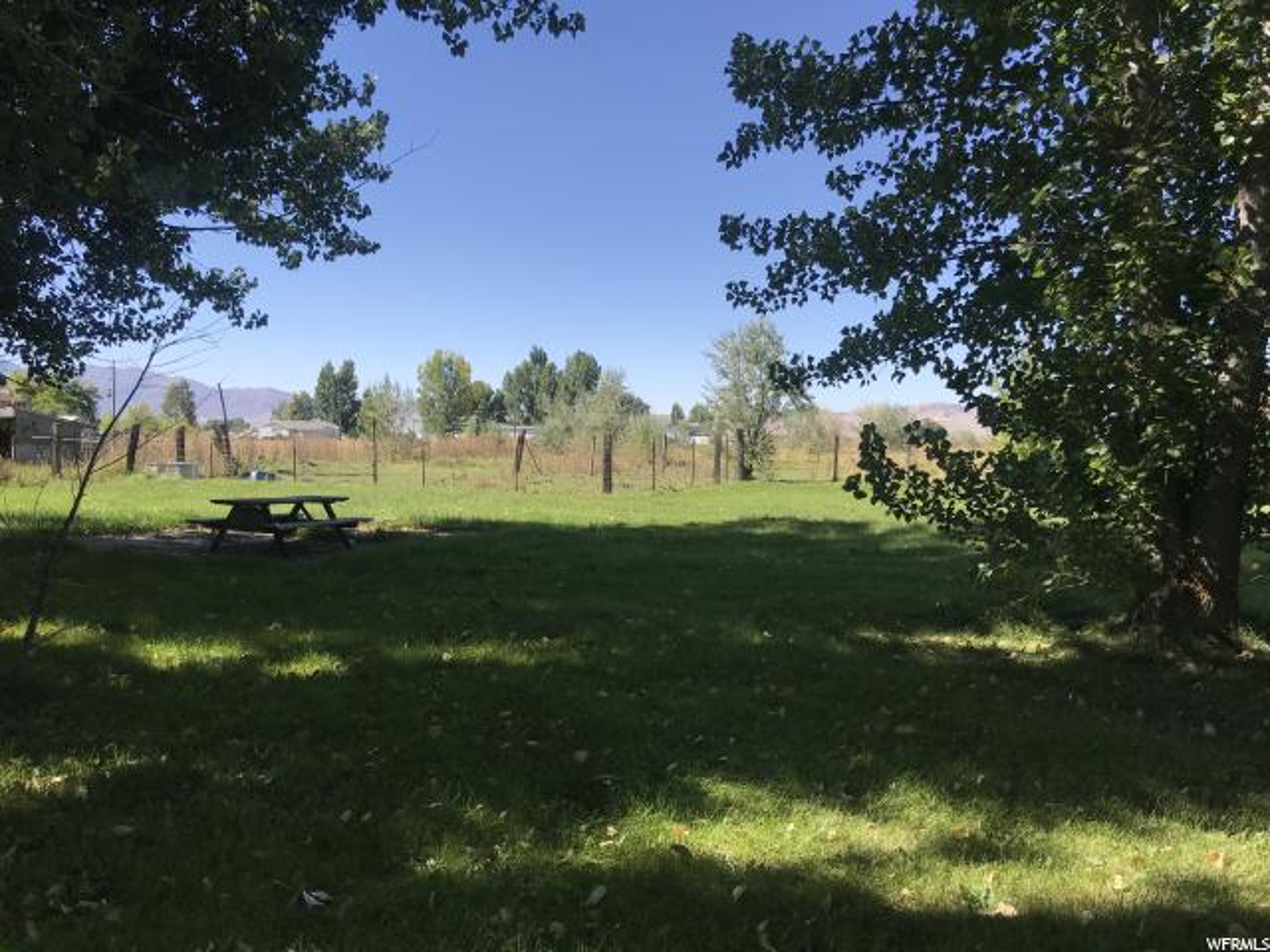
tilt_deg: -1.5
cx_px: 635
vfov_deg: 49.7
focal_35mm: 28
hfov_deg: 63.4
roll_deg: +0.5
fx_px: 1027
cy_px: 476
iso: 20
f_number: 1.8
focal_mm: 3.99
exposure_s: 1/1597
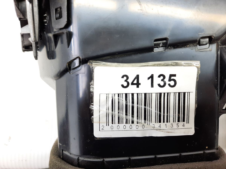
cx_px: 113
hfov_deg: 69.4
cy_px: 84
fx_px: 163
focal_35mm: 25
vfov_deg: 54.9
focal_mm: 4.6
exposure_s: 1/50
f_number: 2
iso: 160
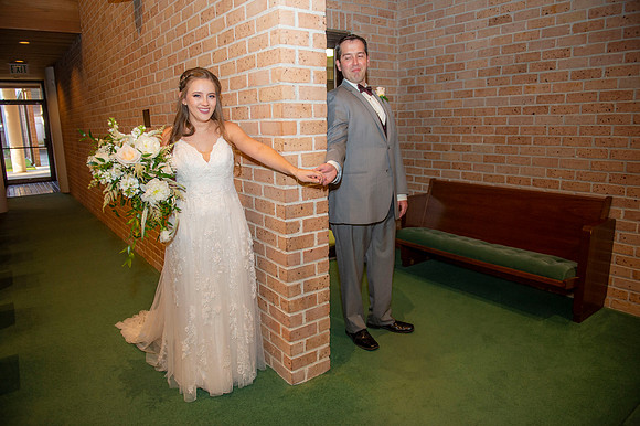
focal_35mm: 24
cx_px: 320
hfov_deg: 73.8
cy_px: 213
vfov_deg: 53.1
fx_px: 426
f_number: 2.8
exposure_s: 1/200
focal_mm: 24
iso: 800
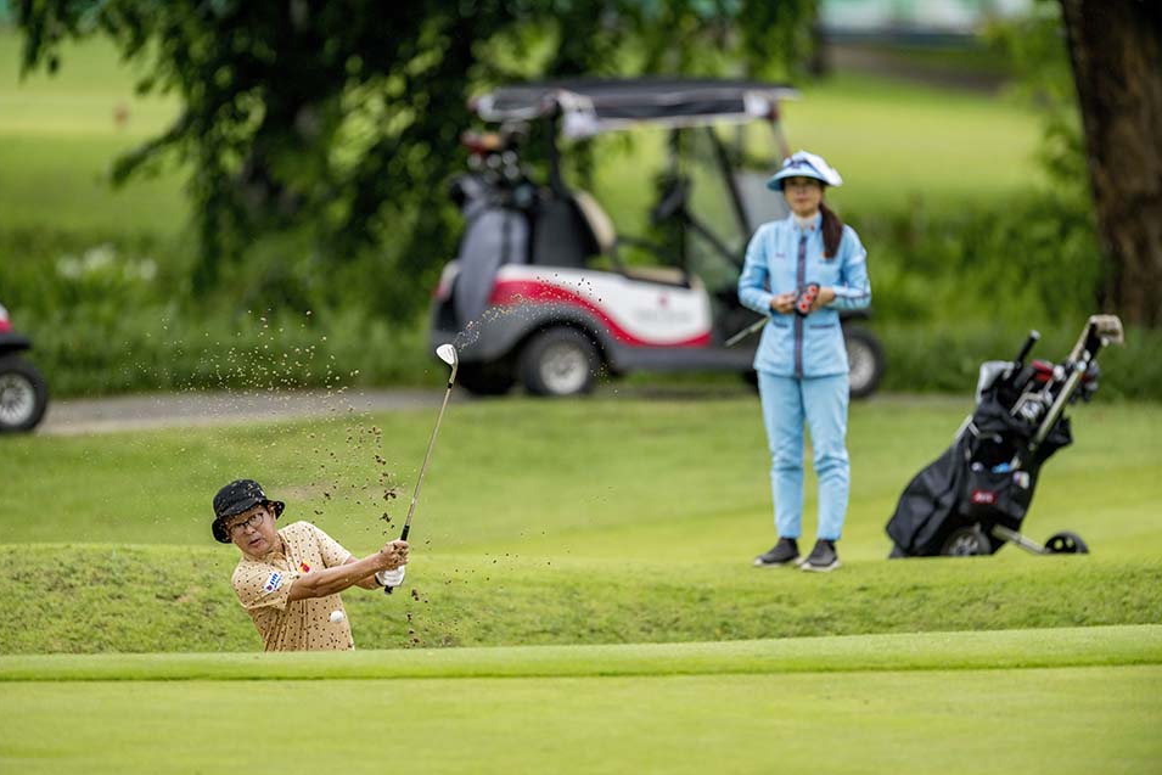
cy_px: 388
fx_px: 12977
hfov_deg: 5.1
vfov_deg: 3.4
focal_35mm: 402
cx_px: 579
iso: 3200
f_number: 2.8
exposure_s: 1/6400
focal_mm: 400
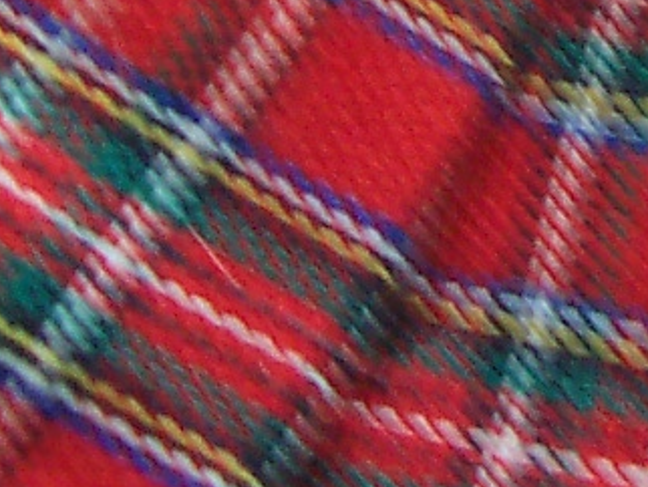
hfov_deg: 10.0
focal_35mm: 190
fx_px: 3559
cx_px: 1050
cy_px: -288
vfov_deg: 7.7
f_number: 2.8
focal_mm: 5.6
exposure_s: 1/15
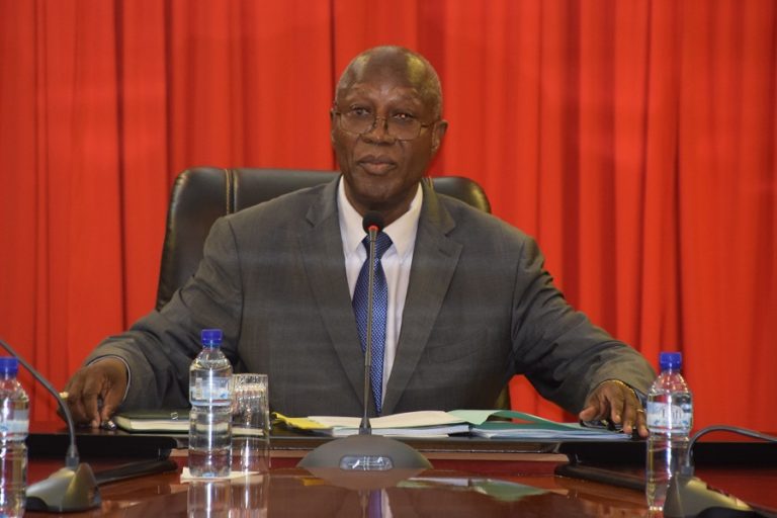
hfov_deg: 4.6
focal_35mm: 450
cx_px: 388
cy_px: 259
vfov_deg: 3.1
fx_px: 9712
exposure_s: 1/60
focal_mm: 300
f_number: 5.6
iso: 2000
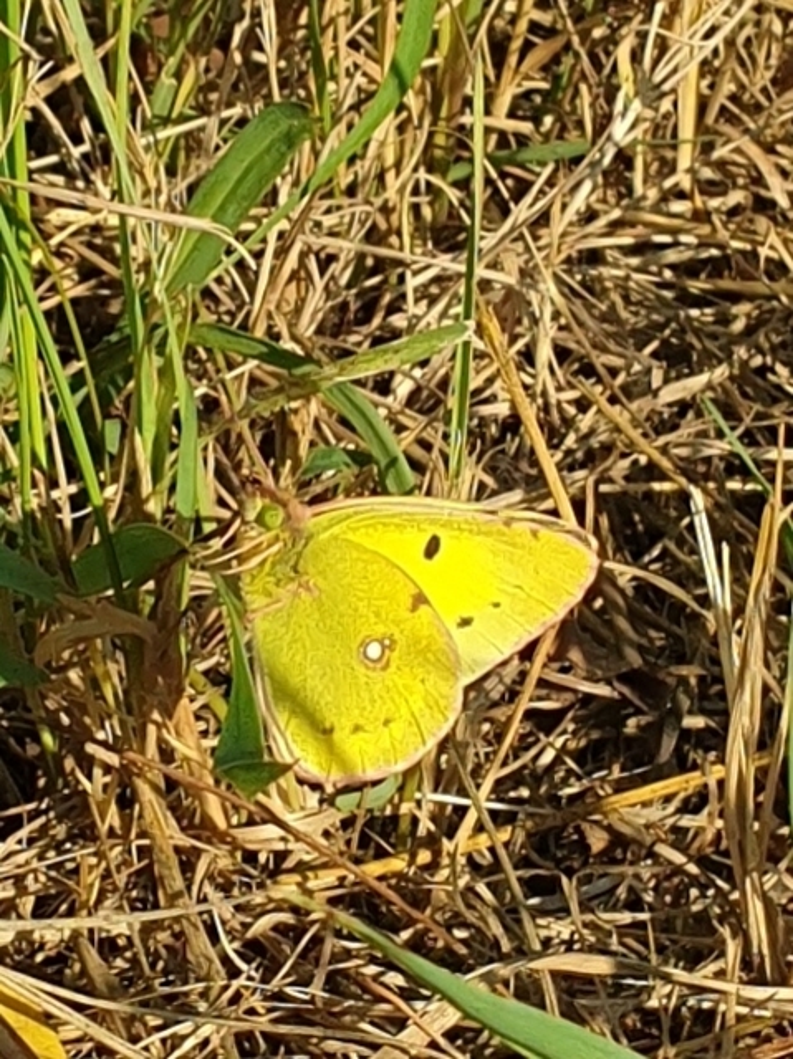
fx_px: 795
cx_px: 396
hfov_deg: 53.0
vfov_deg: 67.3
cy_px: 530
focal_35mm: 26
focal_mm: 4.3
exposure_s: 1/1473
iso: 50
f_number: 2.4
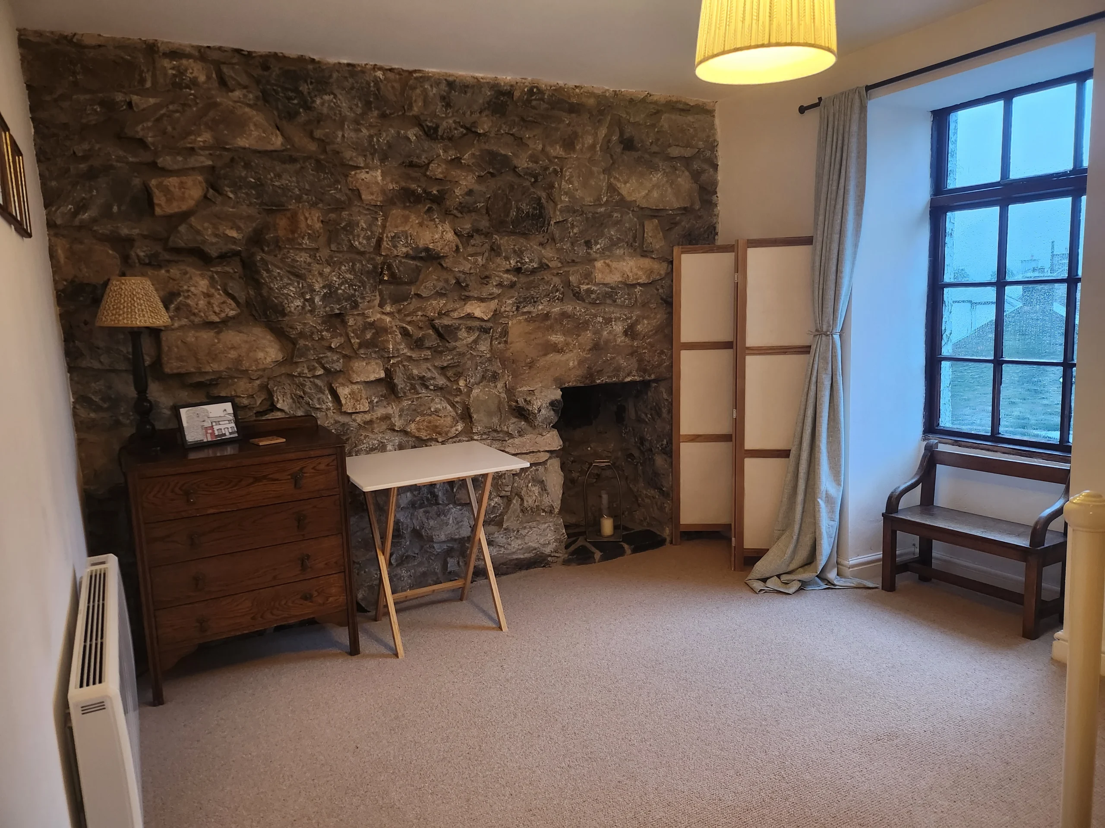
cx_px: 552
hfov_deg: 71.6
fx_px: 766
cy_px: 414
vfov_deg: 56.8
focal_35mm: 24
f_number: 1.8
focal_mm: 5
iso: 640
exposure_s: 1/25
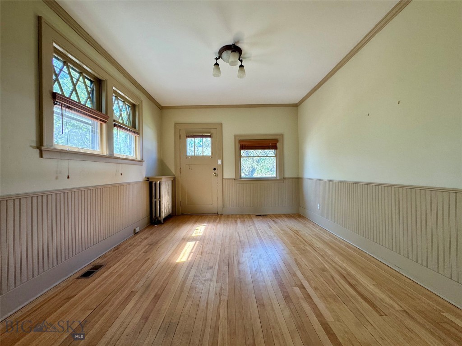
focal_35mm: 14
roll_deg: +1.7
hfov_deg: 102.1
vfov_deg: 85.7
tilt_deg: -1.3
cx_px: 231
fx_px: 187
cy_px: 173
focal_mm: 2.22
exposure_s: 1/99
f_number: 2.2
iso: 160
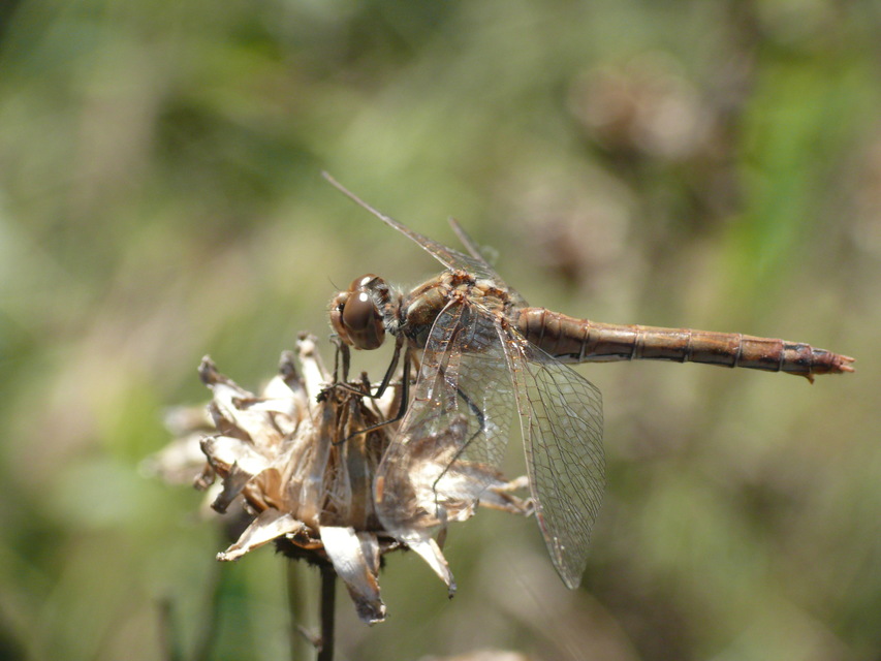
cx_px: 440
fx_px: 3105
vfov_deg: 12.2
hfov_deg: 16.1
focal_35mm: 122
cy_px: 330
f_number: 5.6
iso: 200
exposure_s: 1/400
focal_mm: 25.8
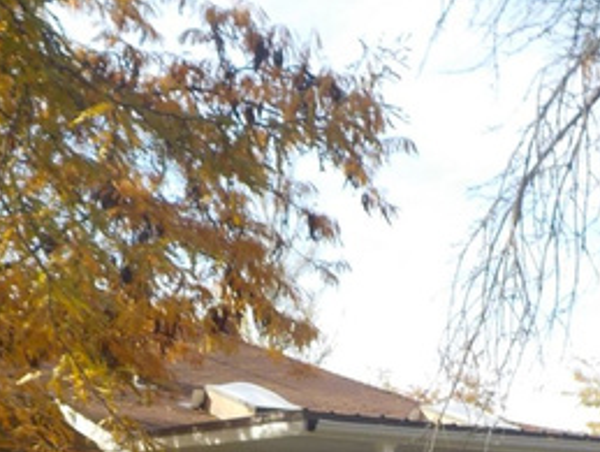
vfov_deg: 18.9
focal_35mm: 74
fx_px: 1284
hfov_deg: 26.3
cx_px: 271
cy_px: 528
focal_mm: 4.1
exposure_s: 1/500
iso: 125
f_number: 3.3
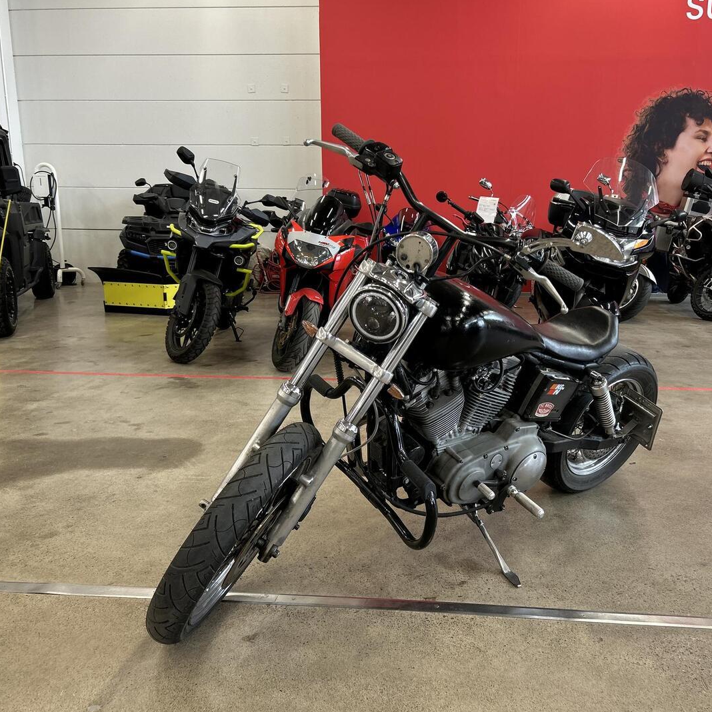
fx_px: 721
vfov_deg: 52.5
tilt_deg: -12.7
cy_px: 357
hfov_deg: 52.3
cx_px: 413
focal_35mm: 31
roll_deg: -0.2
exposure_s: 1/50
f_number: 1.5
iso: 80
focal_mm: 5.7
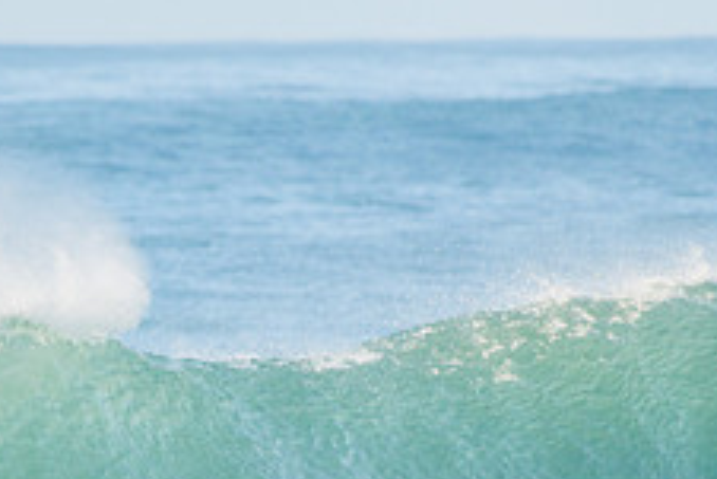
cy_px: 607
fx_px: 25588
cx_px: -168
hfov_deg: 1.6
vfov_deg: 1.1
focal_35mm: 1284
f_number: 5.6
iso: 400
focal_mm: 500
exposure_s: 1/1600
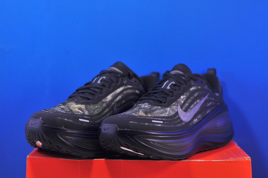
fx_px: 558
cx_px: 134
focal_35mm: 75
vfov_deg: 18.1
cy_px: 89
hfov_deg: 27.0
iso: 250
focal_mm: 50
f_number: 2.5
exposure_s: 1/320
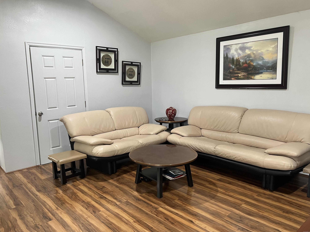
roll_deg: +1.9
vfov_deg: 51.4
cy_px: 113
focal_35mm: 27
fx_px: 242
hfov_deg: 65.3
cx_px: 153
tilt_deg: -8.0
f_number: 1.5
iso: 200
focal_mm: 5.7
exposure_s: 1/60
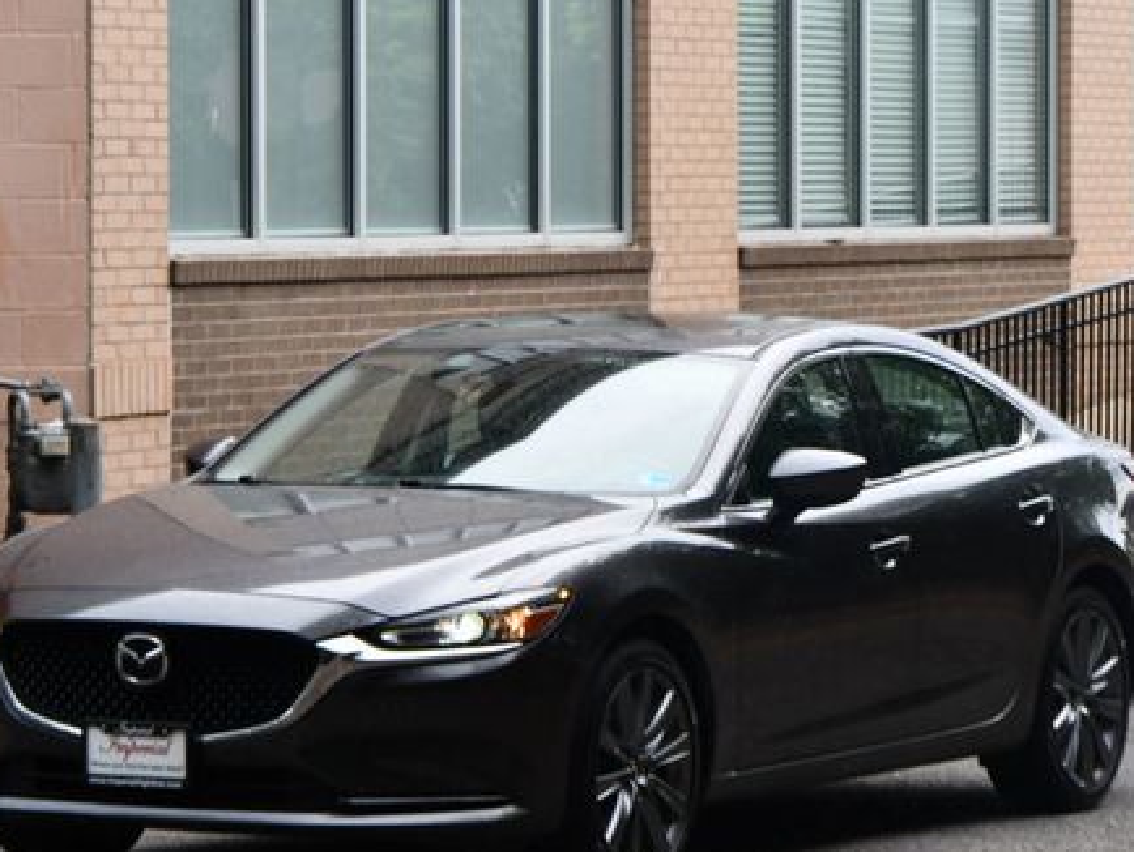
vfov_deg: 8.7
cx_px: 523
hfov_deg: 11.6
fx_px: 5572
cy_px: 423
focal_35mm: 170
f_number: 5.6
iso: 360
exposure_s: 1/250
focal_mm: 80
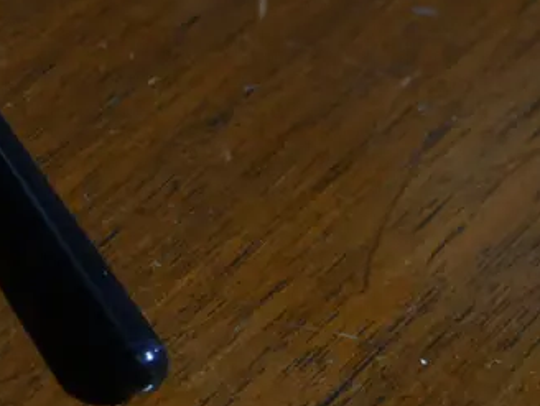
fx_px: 2047
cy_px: 109
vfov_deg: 11.3
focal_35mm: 131
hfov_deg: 14.0
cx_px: -280
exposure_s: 1/60
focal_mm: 21
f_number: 5
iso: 800
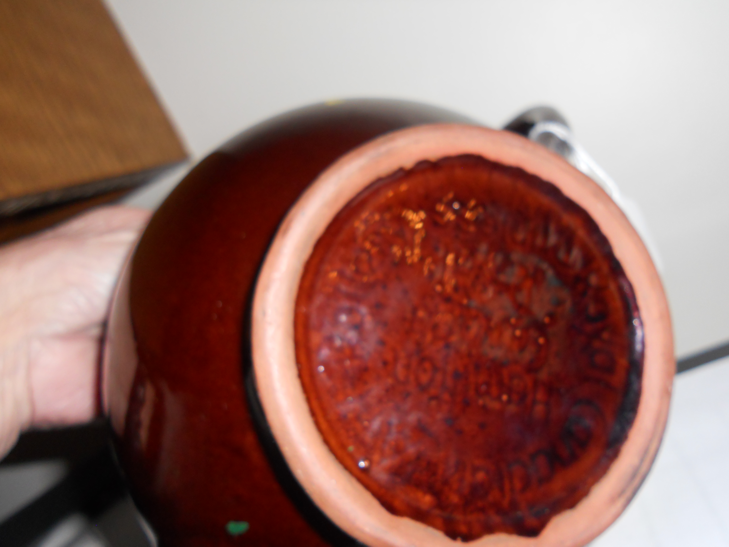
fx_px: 674
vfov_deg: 44.2
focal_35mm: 32
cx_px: 364
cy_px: 274
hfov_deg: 56.8
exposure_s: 1/25
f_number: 8.8
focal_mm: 5.8
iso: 200
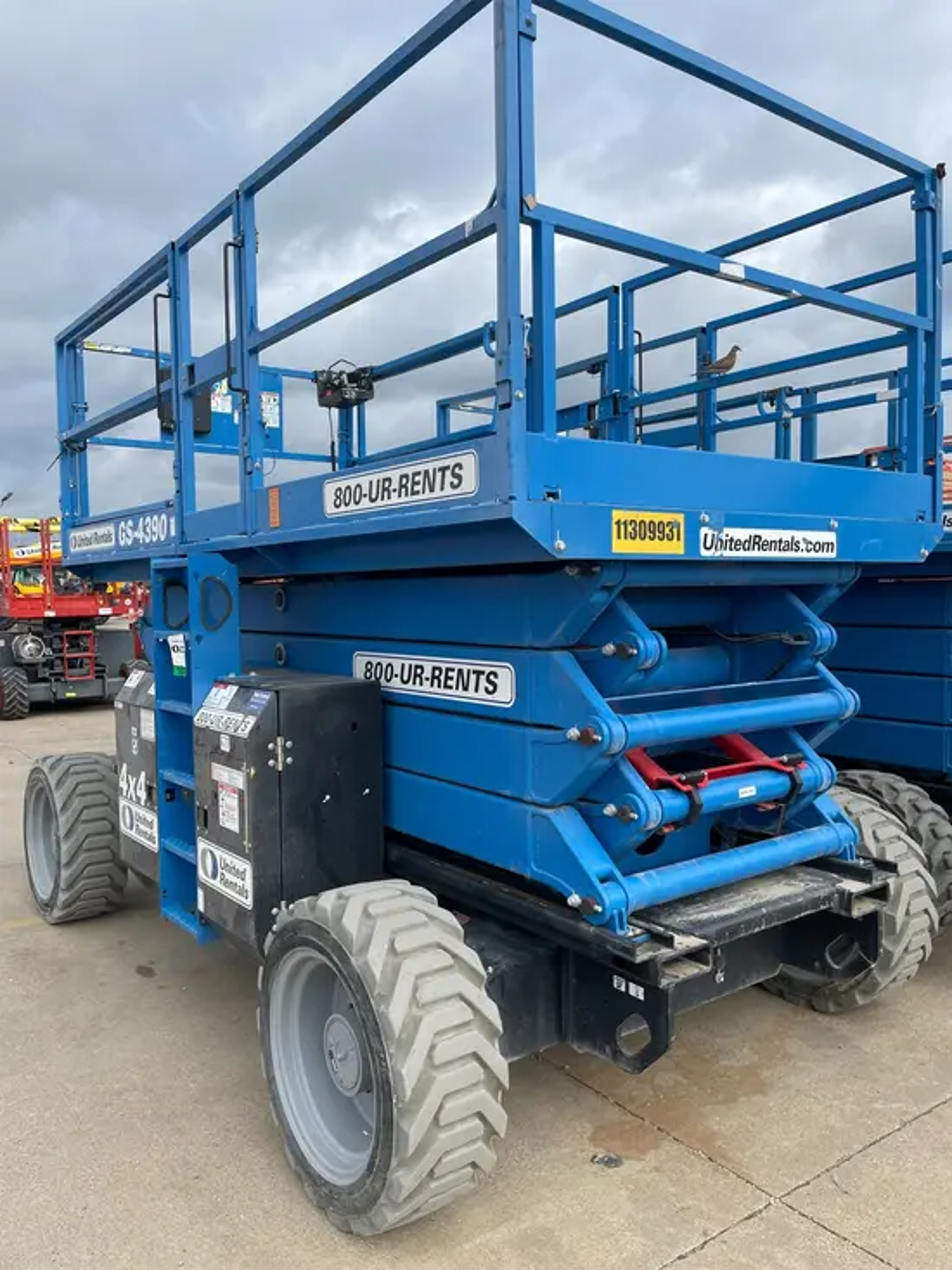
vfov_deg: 67.3
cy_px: 635
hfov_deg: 53.1
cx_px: 476
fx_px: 953
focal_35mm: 26
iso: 32
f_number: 1.6
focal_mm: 4.2
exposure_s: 1/2747
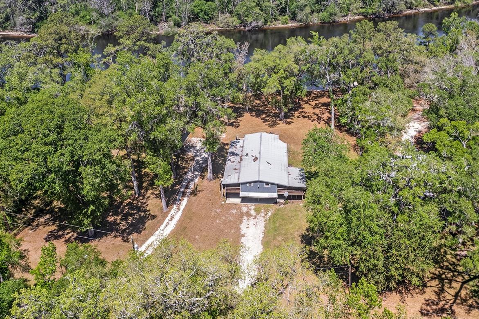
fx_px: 399
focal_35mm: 30
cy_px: 126
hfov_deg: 61.9
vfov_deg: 43.3
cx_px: 249
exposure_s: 1/1250
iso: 120
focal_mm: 8.38
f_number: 2.8
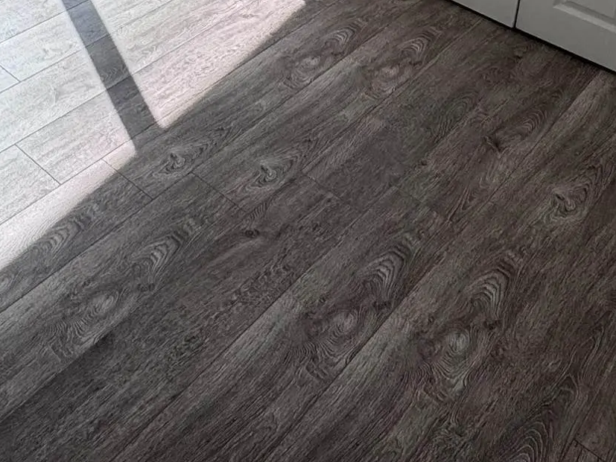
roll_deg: -1.7
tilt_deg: -16.6
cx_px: 142
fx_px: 925
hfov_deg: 35.8
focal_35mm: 52
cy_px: -247
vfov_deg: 22.5
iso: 40
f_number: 2.2
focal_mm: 2.22
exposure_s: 1/641
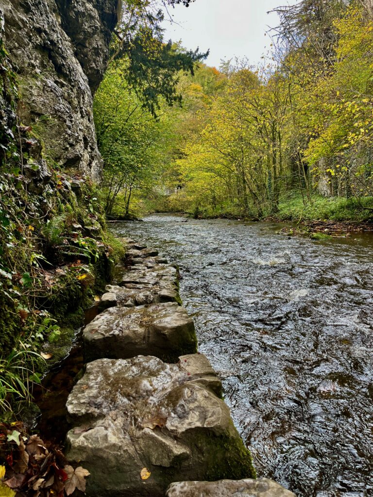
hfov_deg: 53.1
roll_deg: +0.7
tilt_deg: -6.9
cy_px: 248
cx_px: 186
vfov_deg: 67.3
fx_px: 374
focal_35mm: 26
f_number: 1.6
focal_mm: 5.1
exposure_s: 1/134
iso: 32
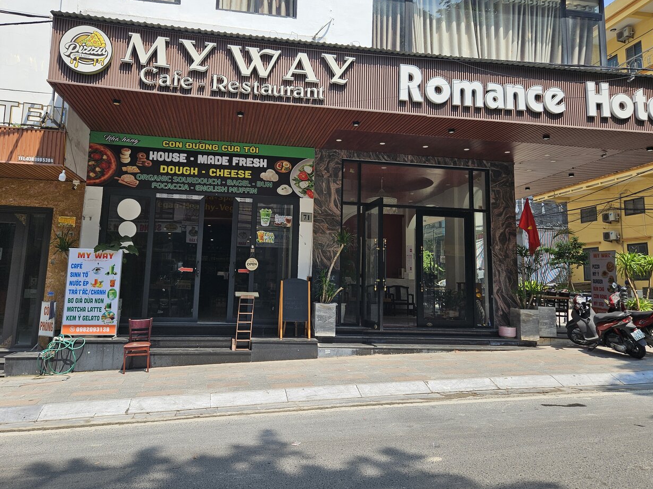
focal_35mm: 27
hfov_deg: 65.3
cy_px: 205
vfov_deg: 51.1
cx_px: 315
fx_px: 509
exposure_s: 1/1361
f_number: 1.8
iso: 25
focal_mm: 5.4
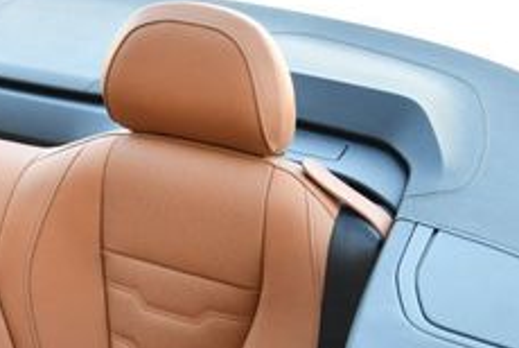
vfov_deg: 13.4
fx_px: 1443
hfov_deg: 18.9
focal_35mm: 100
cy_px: 398
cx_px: -160
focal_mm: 18
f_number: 3.5
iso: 400
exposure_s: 1/250
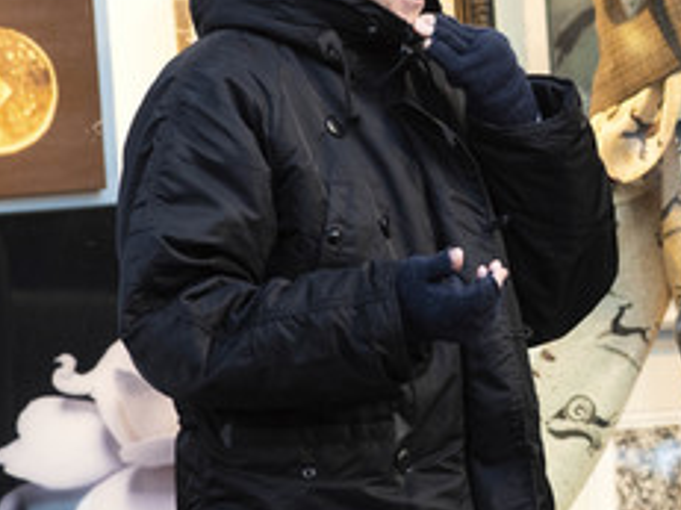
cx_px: 653
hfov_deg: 8.8
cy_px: 206
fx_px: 4424
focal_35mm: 225
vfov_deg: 6.6
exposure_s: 1/500
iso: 1250
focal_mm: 120
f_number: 5.6
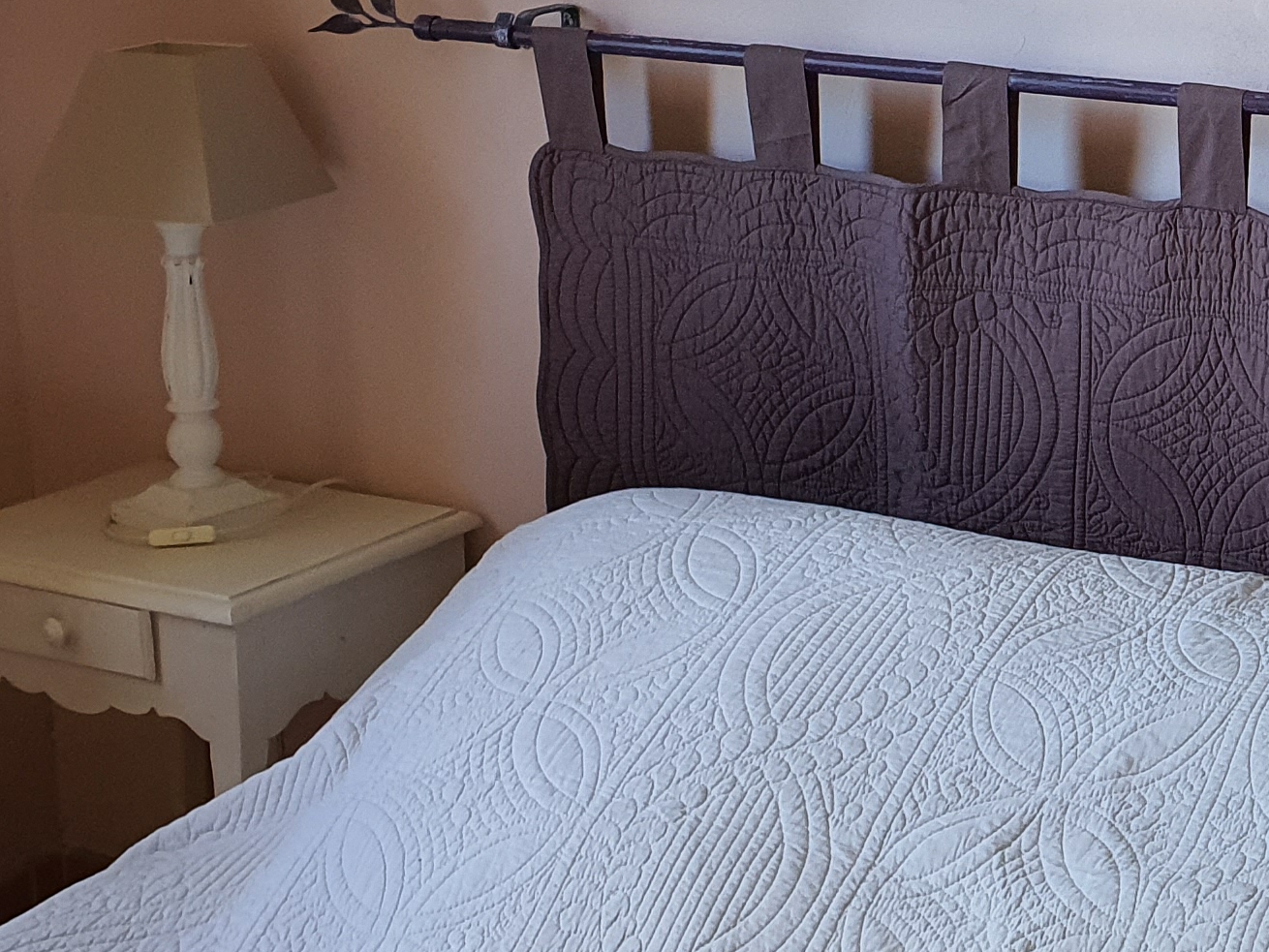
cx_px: 1425
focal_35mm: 80
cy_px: 313
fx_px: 2933
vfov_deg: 18.4
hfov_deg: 22.9
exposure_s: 1/100
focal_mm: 4.3
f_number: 2.4
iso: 200
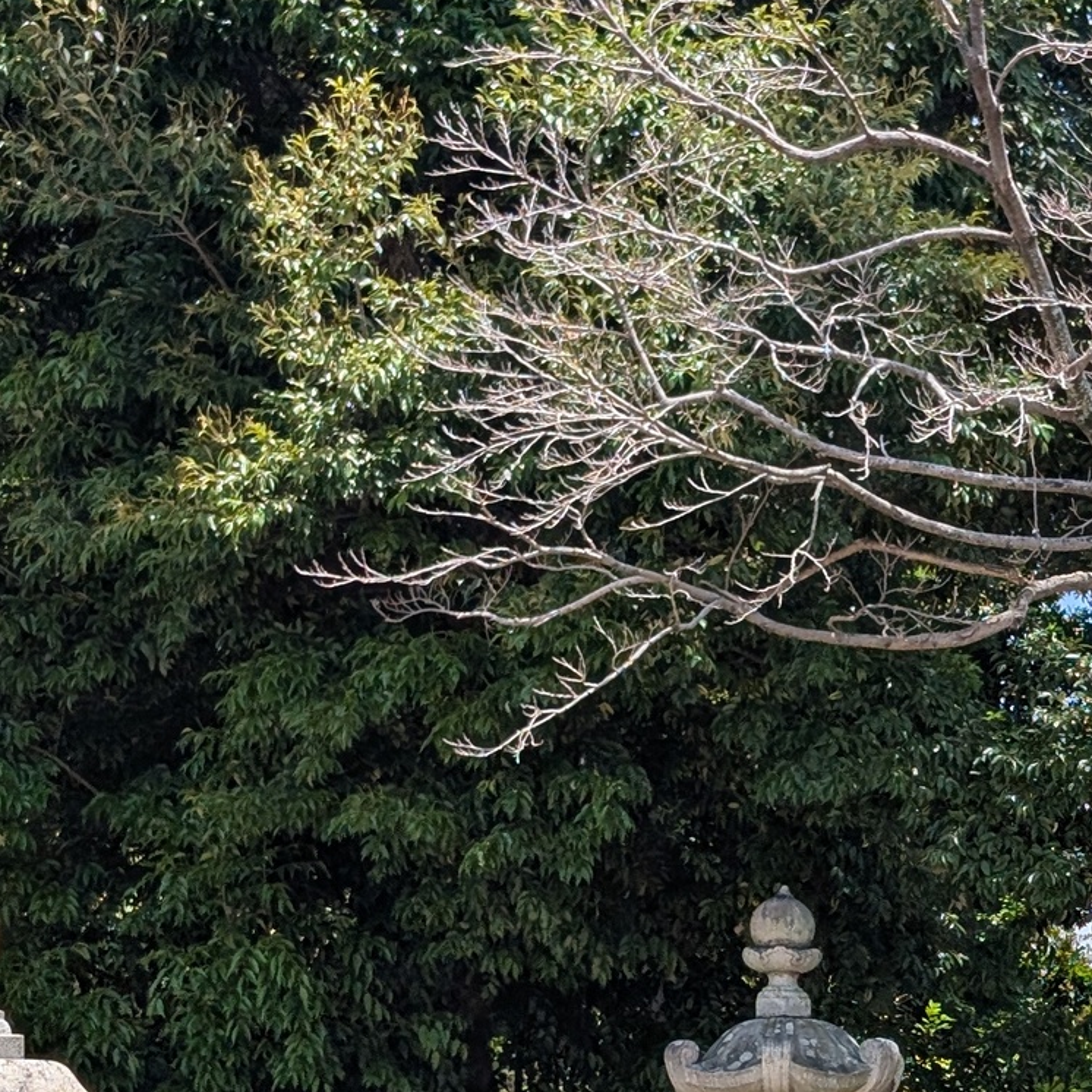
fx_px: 4247
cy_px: 1004
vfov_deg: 14.5
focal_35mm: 119
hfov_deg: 14.3
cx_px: 1262
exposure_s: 1/769
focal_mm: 6.9
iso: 21
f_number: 1.68
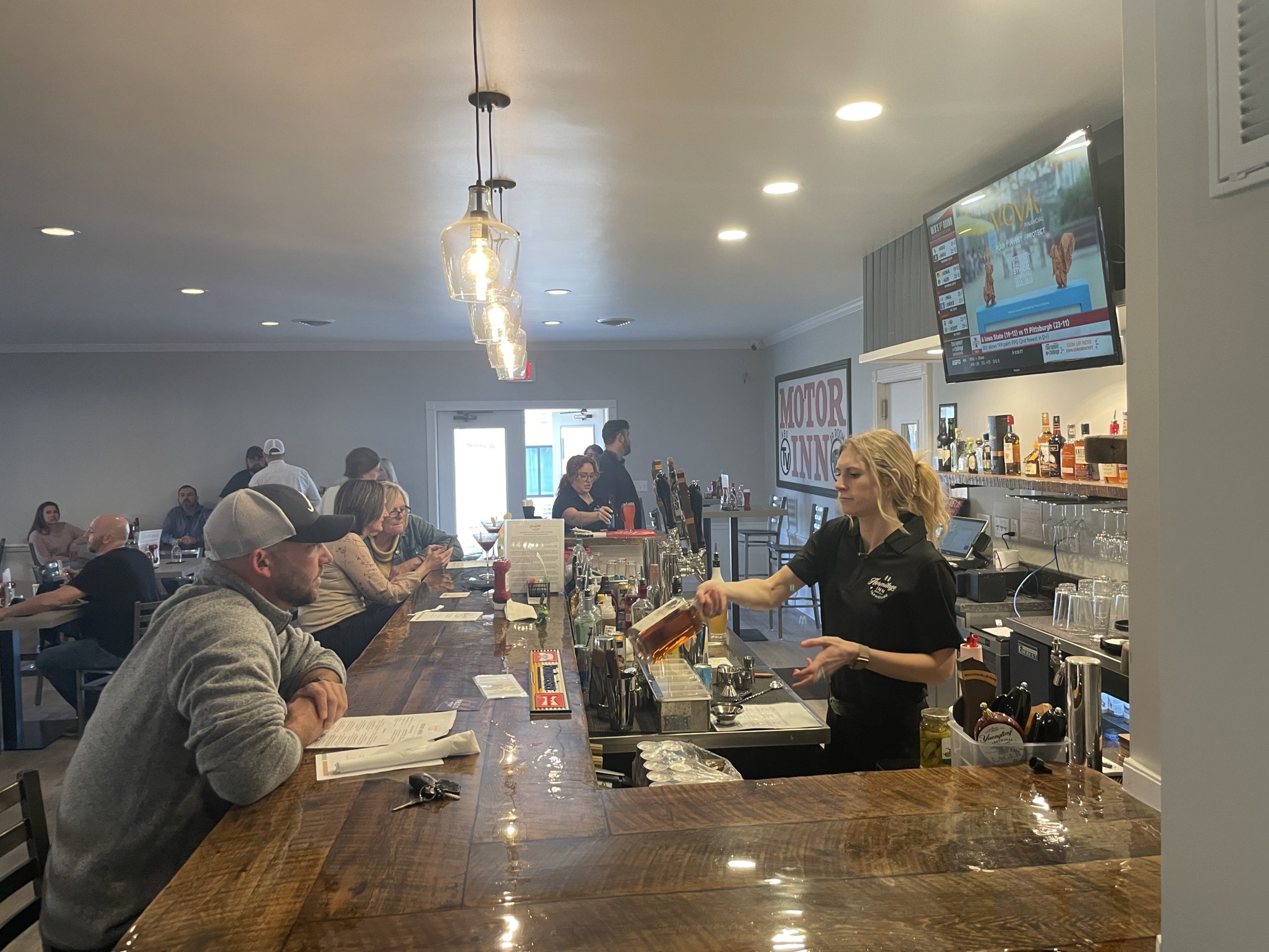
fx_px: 953
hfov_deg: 67.3
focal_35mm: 26
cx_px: 634
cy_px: 476
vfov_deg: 53.1
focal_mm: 4.2
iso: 125
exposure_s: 1/60
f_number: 1.6
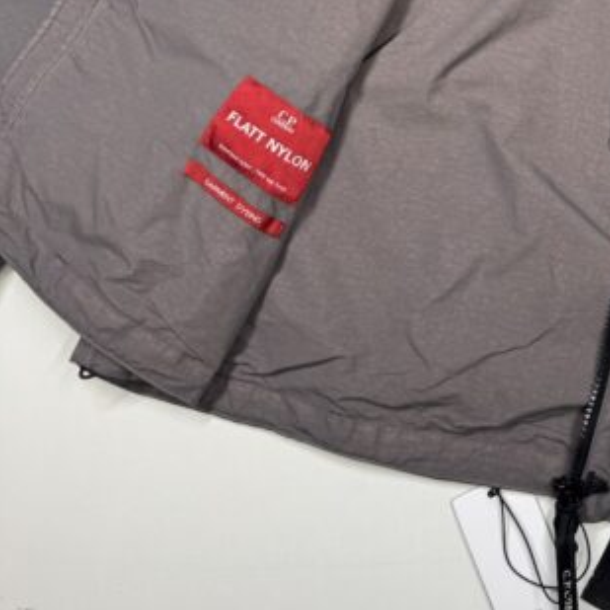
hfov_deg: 24.8
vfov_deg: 25.1
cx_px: 687
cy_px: -46
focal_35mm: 64
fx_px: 1276
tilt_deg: -76.8
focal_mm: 6.76
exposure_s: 1/100
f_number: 1.78
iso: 64
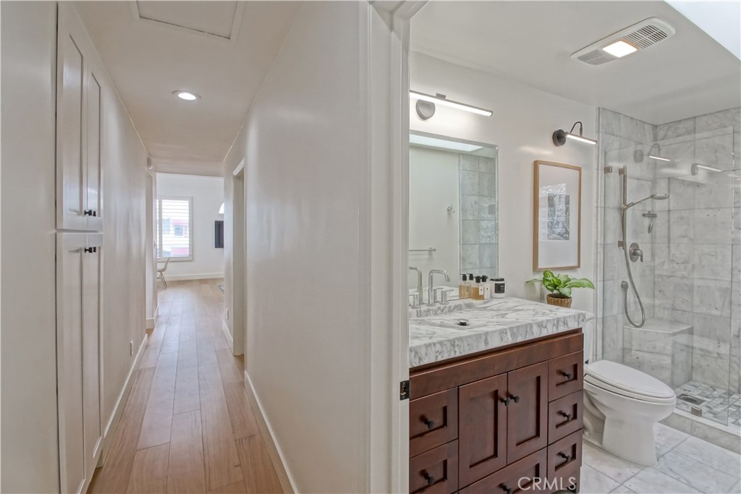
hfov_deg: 100.4
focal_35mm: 15
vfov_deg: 77.3
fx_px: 309
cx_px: 370
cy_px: 247
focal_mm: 10
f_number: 8
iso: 400
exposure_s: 1/20
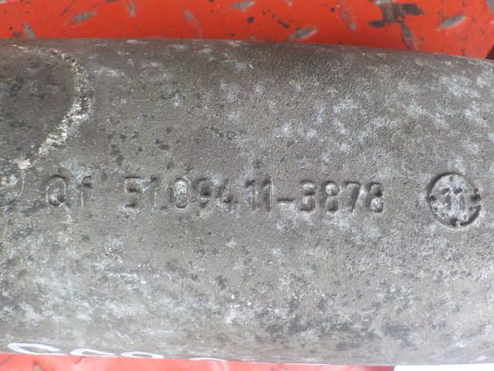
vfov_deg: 46.8
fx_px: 428
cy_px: 186
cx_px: 247
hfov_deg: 60.0
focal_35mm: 30
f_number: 3.3
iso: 125
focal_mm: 4.1
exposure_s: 1/30
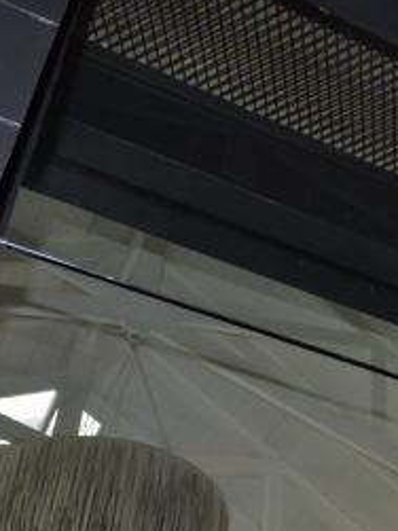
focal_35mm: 62
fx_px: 951
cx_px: 447
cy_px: 324
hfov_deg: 22.2
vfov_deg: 31.1
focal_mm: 18
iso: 200
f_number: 8
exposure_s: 1/60
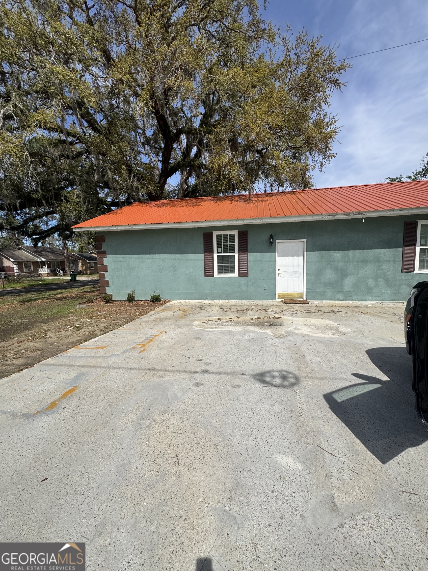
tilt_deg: -6.9
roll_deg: +2.2
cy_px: 286
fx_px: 231
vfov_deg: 102.1
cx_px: 214
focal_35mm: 14
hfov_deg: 85.7
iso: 50
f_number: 2.2
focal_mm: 2.22
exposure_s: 1/3390
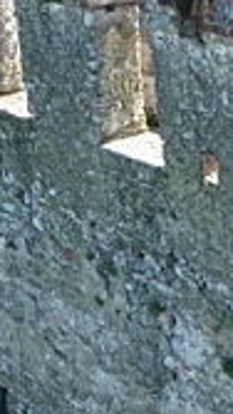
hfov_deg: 9.4
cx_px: 352
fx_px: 1372
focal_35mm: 125
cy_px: 293
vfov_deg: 17.1
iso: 320
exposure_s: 1/500
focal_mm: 5.3
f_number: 3.5
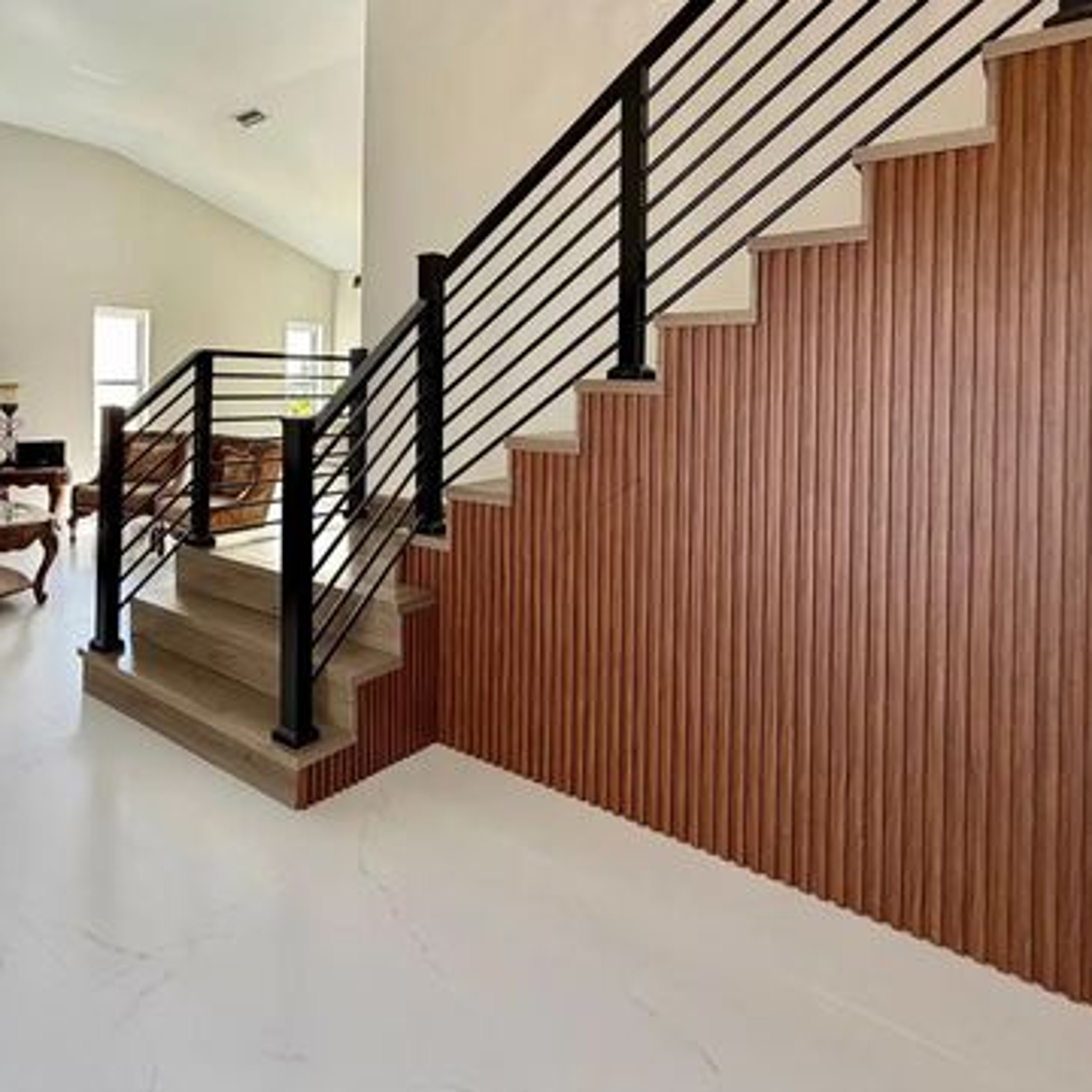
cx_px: 309
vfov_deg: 68.1
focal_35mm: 22
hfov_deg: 66.4
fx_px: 785
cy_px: 385
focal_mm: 2.22
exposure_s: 1/121
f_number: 2.2
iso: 160
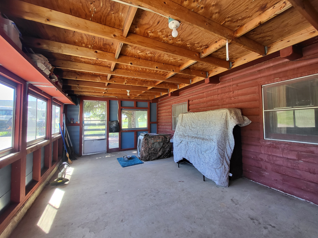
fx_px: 129
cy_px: 113
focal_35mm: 14
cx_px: 168
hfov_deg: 101.9
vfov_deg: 85.6
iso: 100
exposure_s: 1/60
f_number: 2.2
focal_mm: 1.74
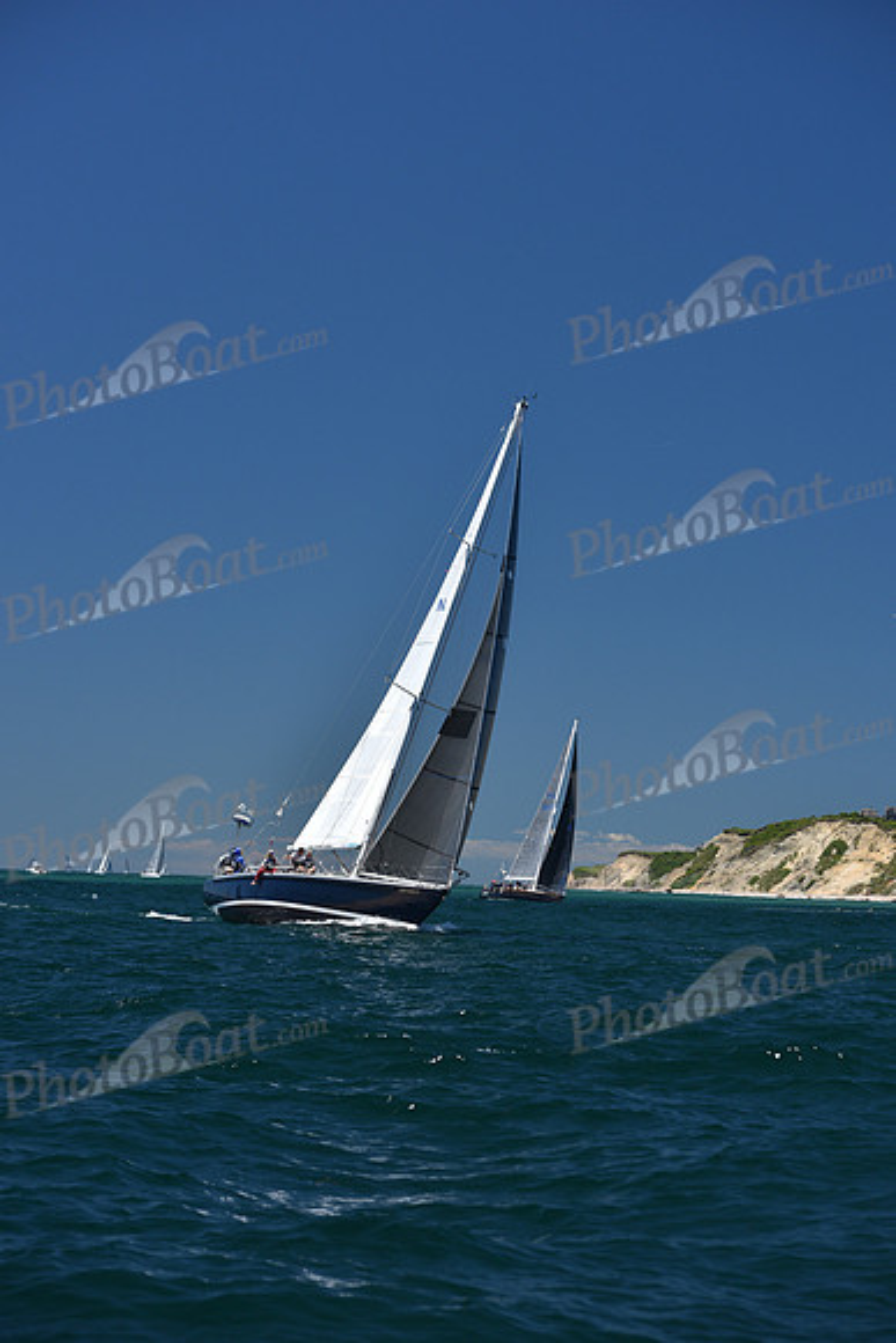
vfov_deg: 22.6
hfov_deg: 15.2
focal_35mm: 90
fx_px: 3358
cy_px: 672
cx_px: 448
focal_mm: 90
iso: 250
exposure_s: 1/800
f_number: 5
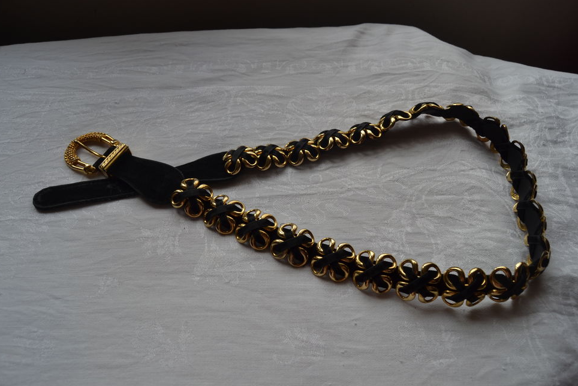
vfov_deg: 46.4
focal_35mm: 28
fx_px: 450
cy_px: 194
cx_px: 292
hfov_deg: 65.5
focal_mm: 18
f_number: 5.6
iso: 125
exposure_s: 1/125
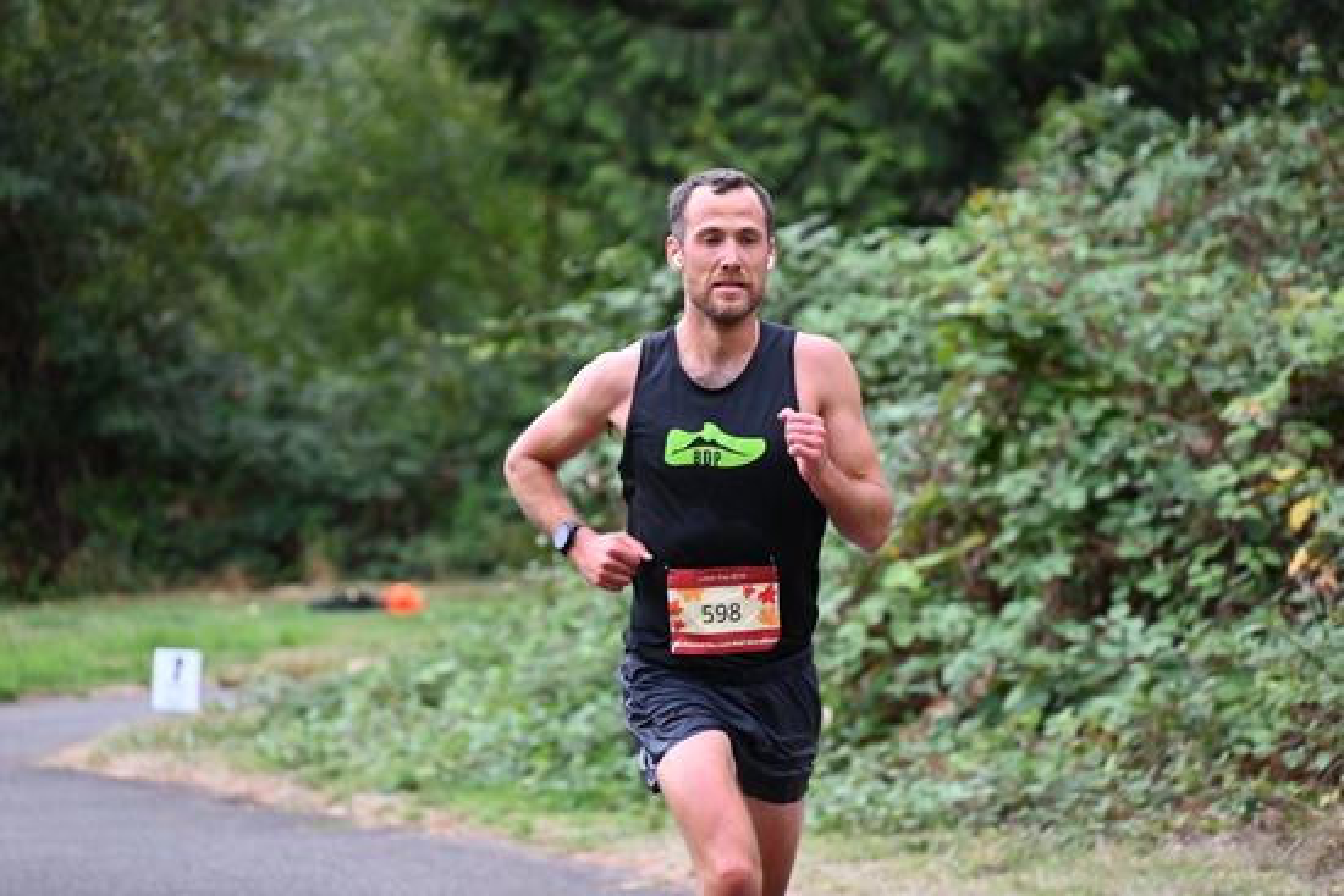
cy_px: 448
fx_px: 7468
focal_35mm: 200
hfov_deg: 10.3
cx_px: 672
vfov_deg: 6.9
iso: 2800
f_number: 6.3
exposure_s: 1/250
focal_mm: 200
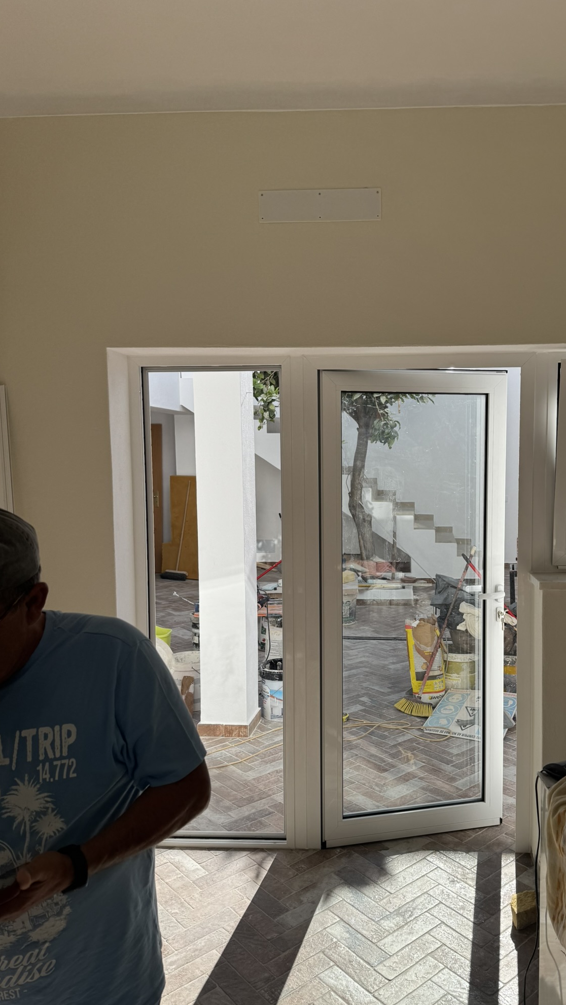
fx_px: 720
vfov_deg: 69.8
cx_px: 372
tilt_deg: -4.8
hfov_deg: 42.4
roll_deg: -2.9
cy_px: 517
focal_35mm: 27
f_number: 1.78
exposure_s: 1/3247
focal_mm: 6.76
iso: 80
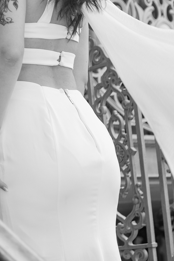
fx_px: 812
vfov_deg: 17.8
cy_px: -5
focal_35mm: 112
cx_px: 23
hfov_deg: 12.2
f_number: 2.5
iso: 100
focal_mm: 30
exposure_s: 1/320
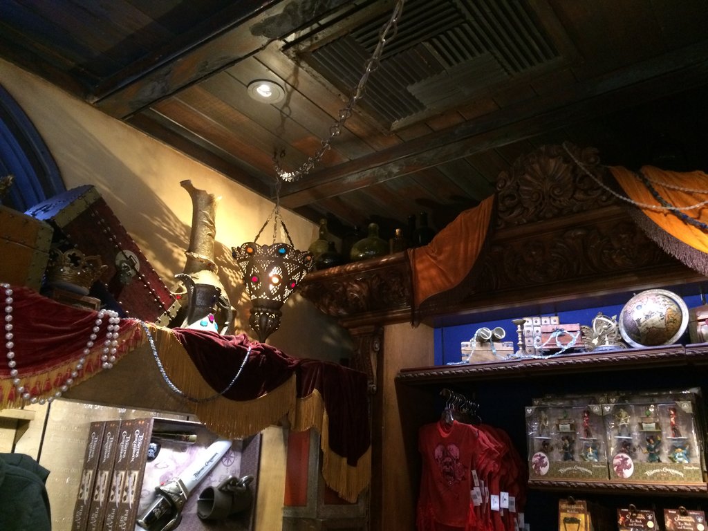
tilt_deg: +20.7
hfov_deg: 61.7
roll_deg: -0.6
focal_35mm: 29
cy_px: 266
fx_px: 593
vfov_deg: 48.2
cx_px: 354
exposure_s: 1/15
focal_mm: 4.15
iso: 400
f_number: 2.2
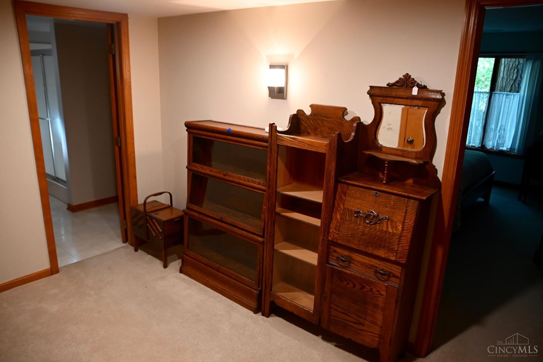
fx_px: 377
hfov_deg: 71.5
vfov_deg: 51.3
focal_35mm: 25
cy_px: 181
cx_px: 272
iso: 800
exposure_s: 1/60
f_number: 3.2
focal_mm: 17
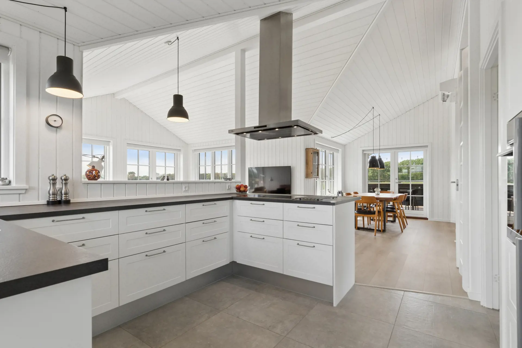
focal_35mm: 18
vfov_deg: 67.4
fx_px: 261
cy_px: 174
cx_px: 261
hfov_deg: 90.0
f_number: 9
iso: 200
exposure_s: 1/50
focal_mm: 12
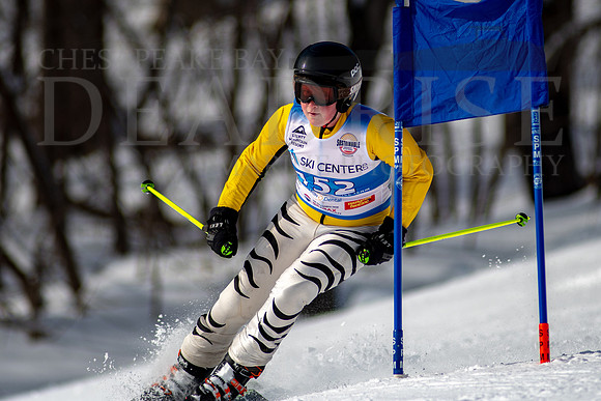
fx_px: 9145
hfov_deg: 3.8
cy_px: 157
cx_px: 366
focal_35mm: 548
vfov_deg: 2.5
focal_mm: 300
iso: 100
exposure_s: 1/6400
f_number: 2.8
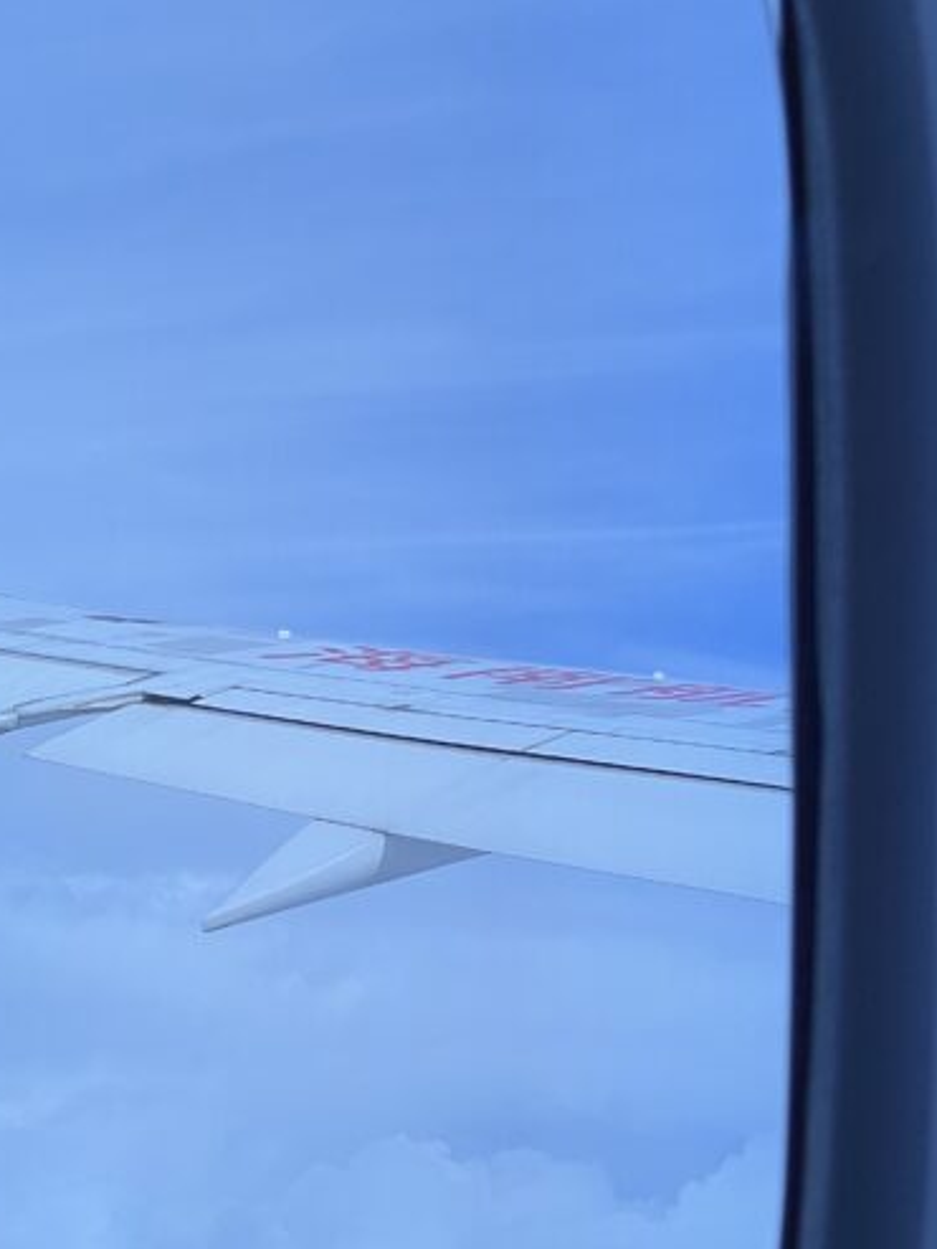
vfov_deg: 18.2
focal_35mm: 108
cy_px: 806
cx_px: 370
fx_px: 3896
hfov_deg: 13.7
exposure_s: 1/400
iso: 25
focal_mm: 6
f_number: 2
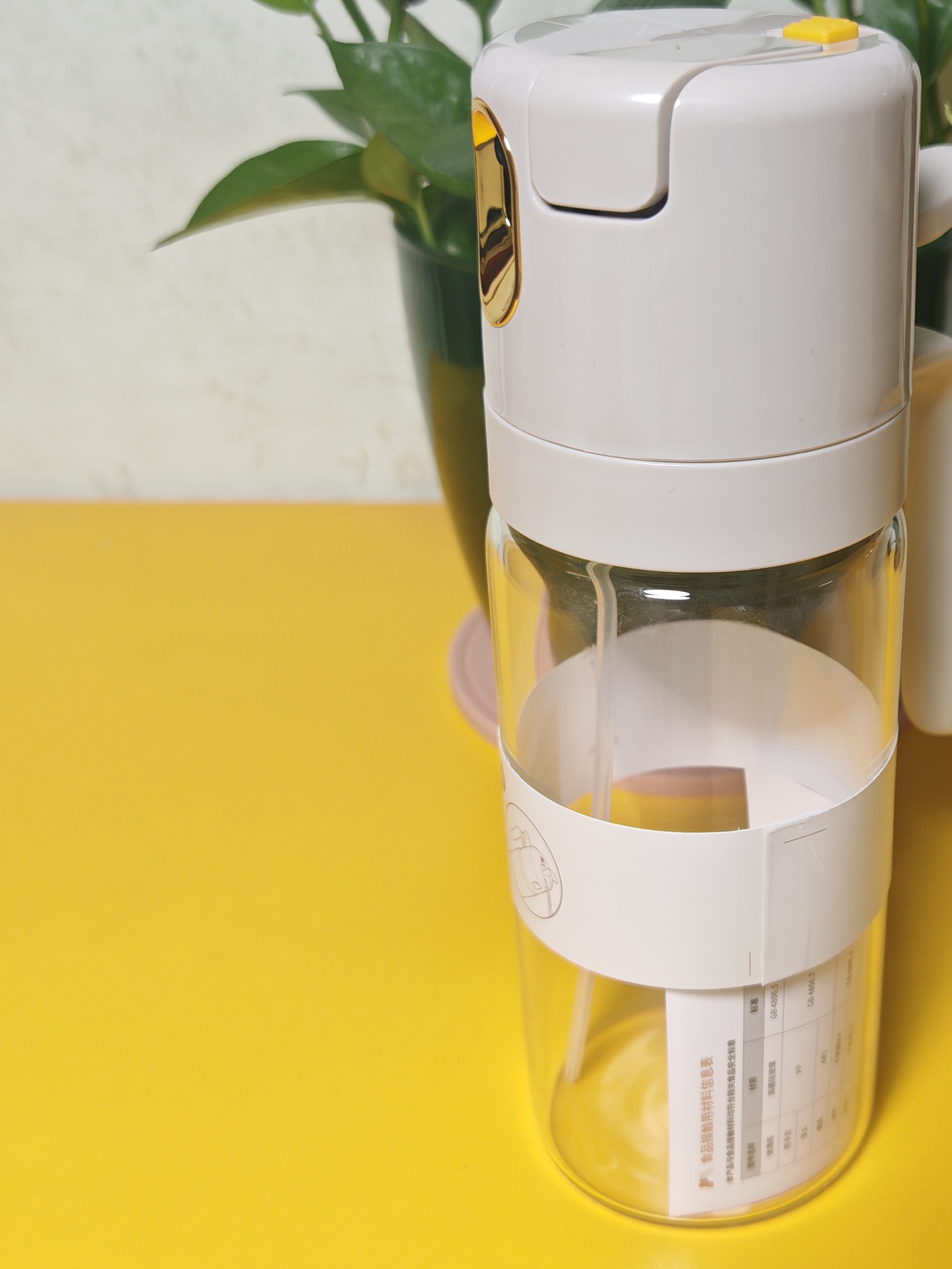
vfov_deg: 43.9
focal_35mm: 43
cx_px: 742
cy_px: 636
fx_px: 1577
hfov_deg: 32.8
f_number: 1.9
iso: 320
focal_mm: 6.67
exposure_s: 1/100
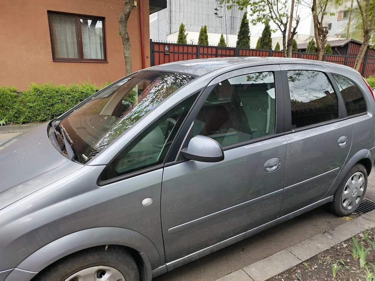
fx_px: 260
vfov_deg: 56.8
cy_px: 140
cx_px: 188
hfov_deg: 71.6
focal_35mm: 24
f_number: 1.75
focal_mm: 5.25
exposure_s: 1/100
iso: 134
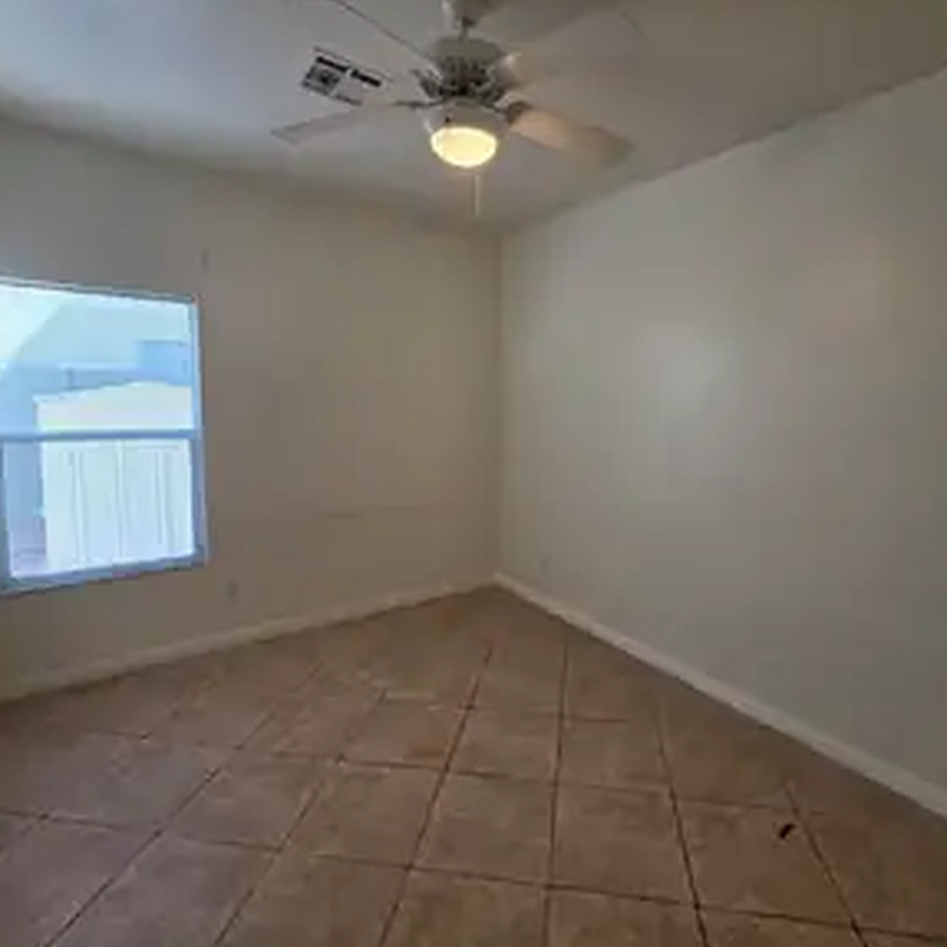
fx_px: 495
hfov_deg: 87.3
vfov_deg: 87.4
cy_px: 459
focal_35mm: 16
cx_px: 508
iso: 80
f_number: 1.9
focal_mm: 2.2
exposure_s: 1/120
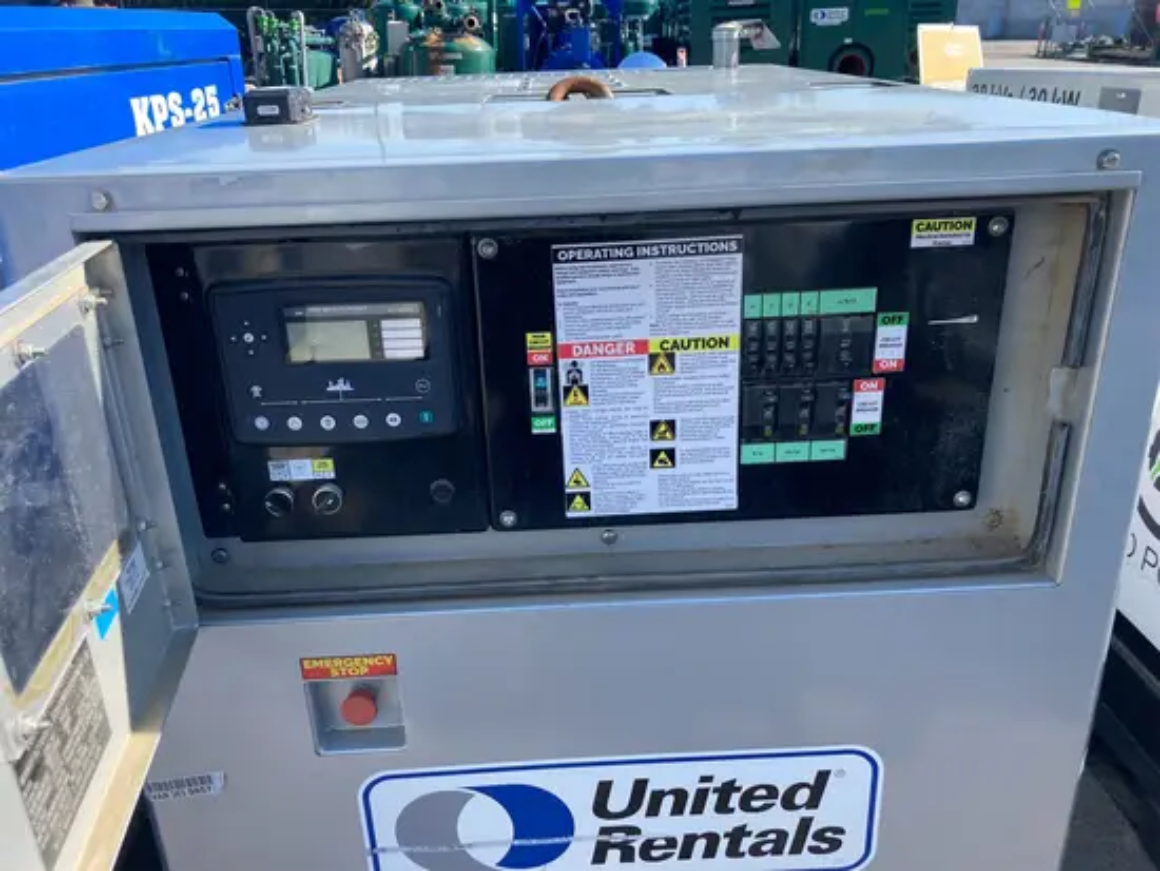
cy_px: 436
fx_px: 939
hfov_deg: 63.4
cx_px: 580
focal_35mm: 28
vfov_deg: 49.8
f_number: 1.8
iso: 20
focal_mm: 3.99
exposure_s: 1/528
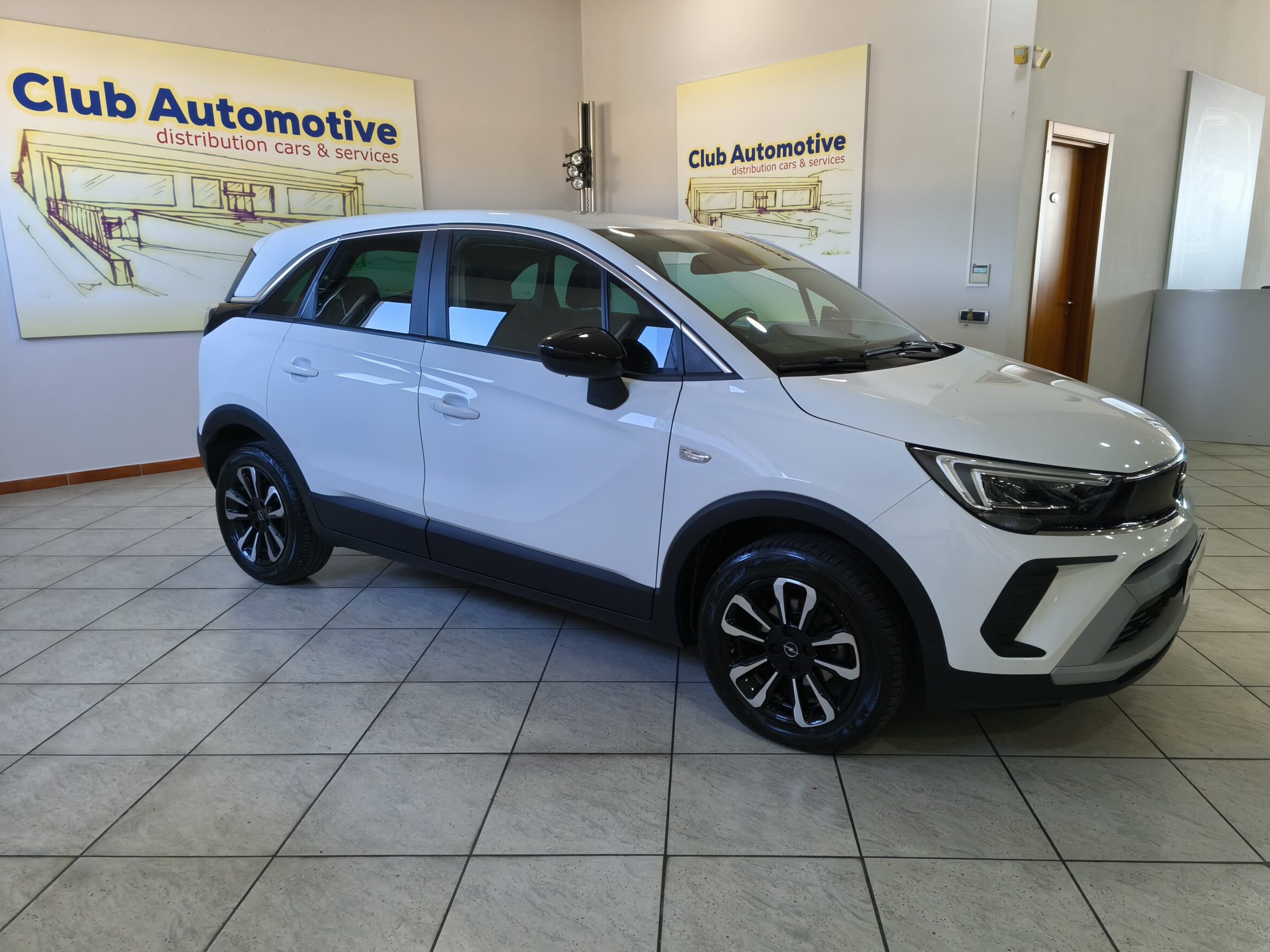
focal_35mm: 25
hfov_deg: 69.3
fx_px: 917
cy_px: 474
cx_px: 684
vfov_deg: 54.9
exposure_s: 1/100
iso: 400
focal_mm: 5.35
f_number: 1.7
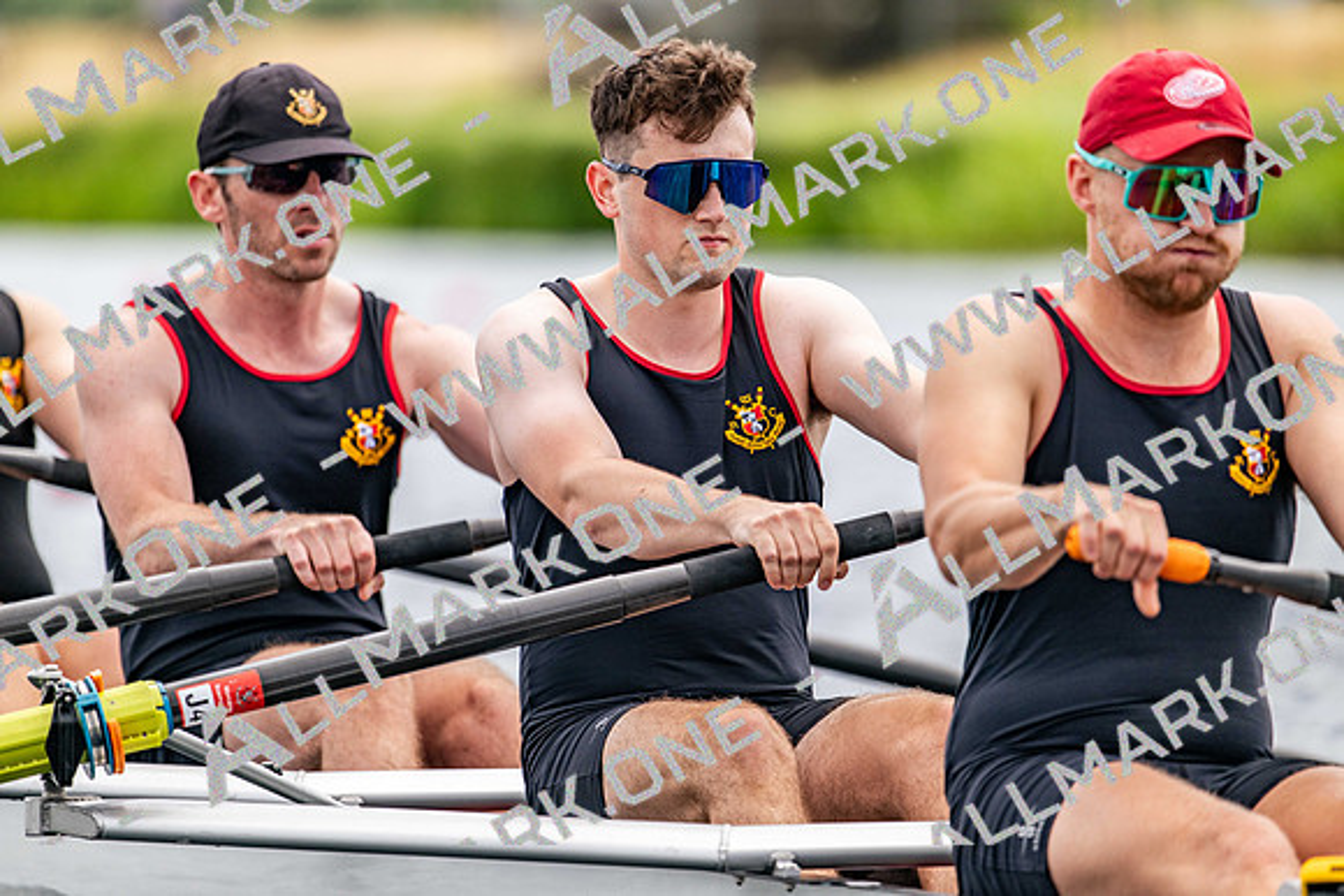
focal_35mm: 400
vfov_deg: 3.4
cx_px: 672
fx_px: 14936
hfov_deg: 5.2
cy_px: 448
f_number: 4.5
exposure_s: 1/2500
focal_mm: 400
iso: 400
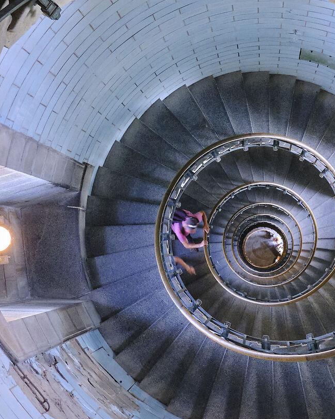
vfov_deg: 28.3
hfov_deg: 22.5
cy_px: 232
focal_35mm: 67
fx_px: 831
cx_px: 265
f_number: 8
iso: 3200
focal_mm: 16
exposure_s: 1/13
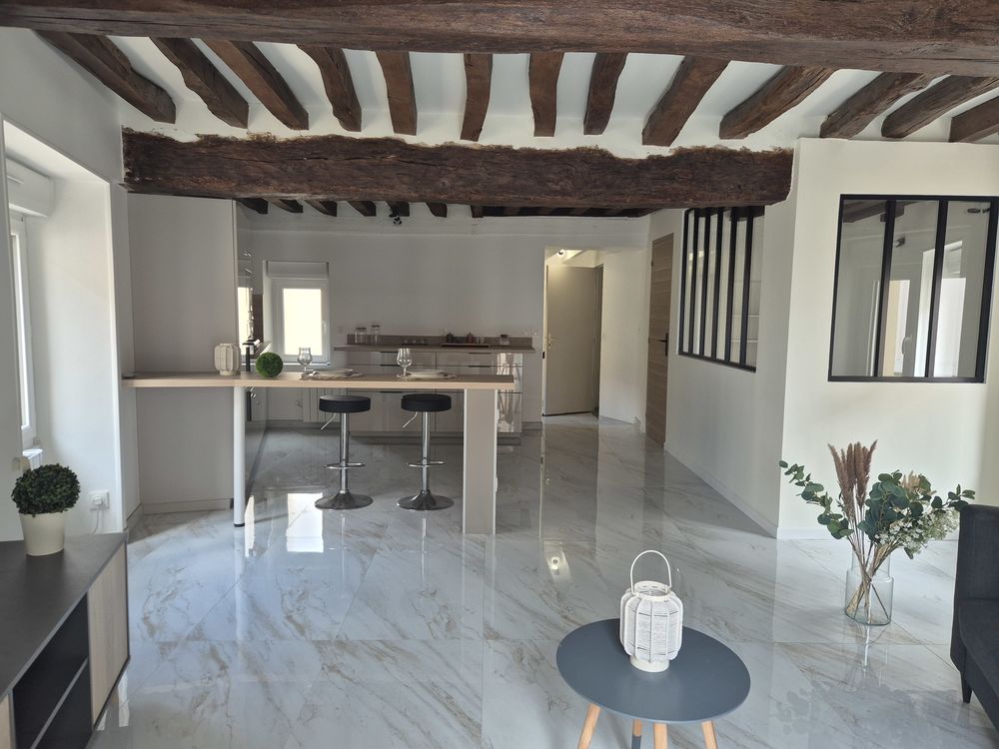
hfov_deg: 73.9
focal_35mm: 23
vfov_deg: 58.9
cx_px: 500
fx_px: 664
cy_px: 374
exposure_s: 1/180
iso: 100
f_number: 1.8
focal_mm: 5.4
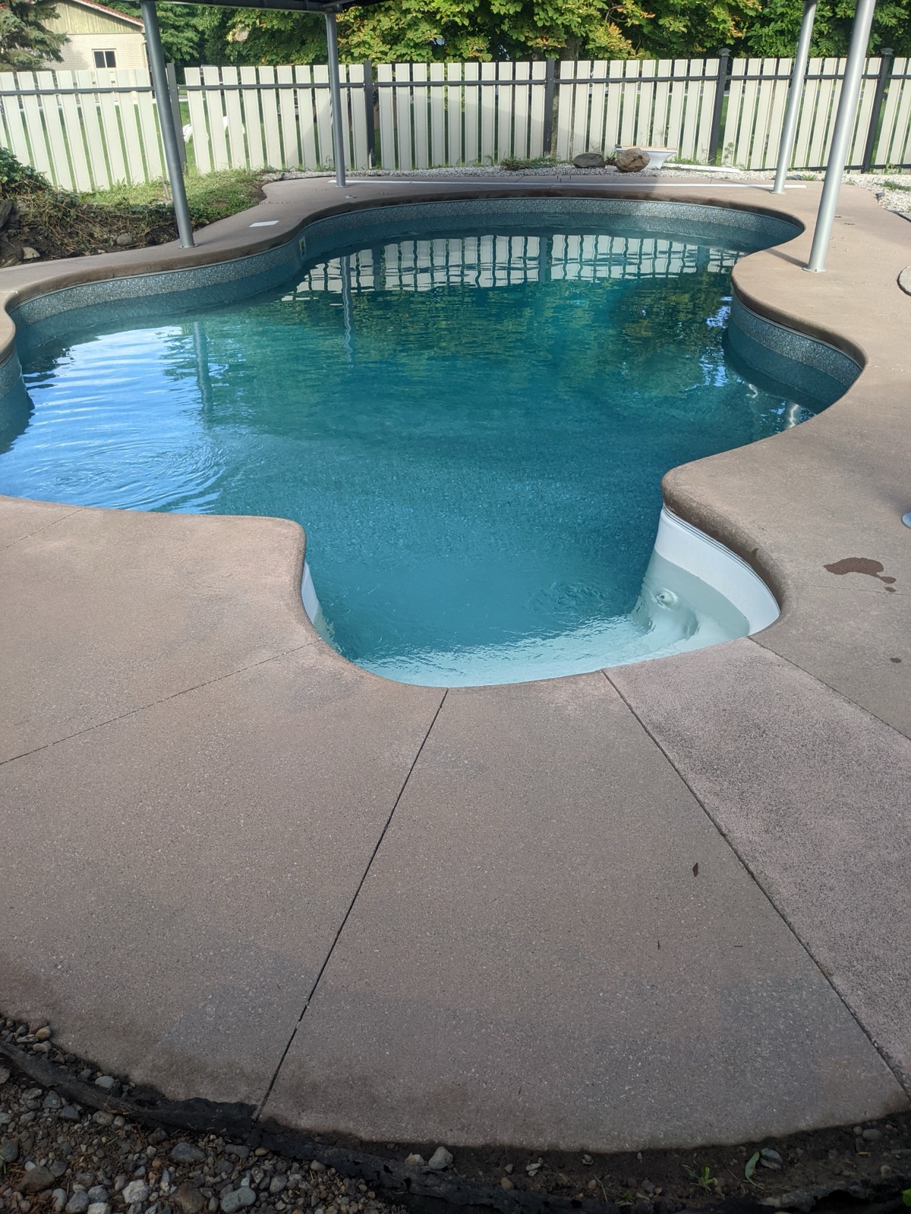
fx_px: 947
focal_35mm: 27
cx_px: 456
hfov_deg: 51.4
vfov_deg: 65.3
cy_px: 607
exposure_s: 1/559
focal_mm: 4.38
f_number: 1.73
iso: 50
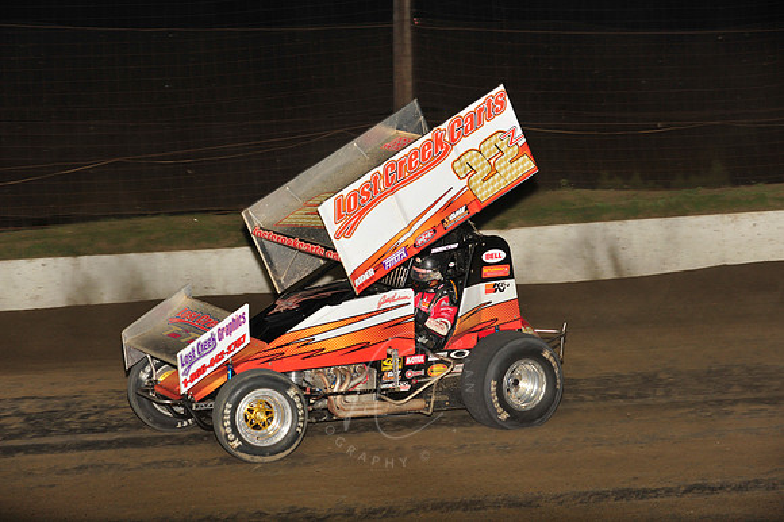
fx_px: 2438
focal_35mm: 112
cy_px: 261
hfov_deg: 18.3
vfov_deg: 12.2
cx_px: 392
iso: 1000
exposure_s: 1/320
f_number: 6.3
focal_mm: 112
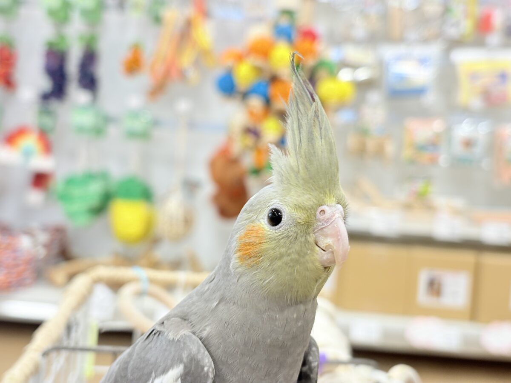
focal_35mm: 52
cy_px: 192
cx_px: 256
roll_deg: -2.5
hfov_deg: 36.8
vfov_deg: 28.0
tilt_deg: -5.5
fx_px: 768
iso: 64
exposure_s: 1/50
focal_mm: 5.96
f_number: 1.6
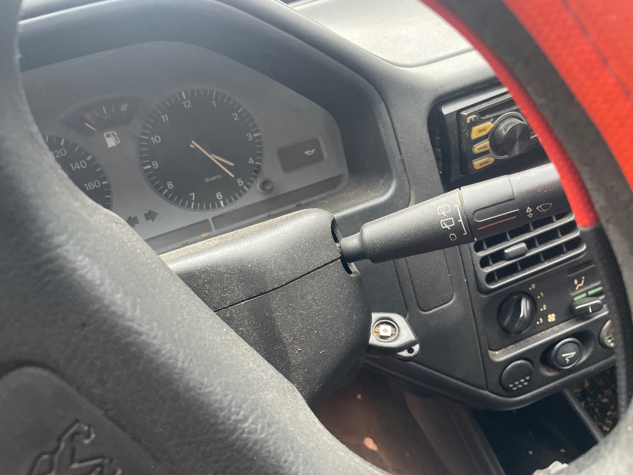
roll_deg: +15.1
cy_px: 238
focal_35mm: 26
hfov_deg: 67.3
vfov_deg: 53.1
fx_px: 475
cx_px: 316
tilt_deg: -34.0
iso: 320
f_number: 1.6
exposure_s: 1/60
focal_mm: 4.2
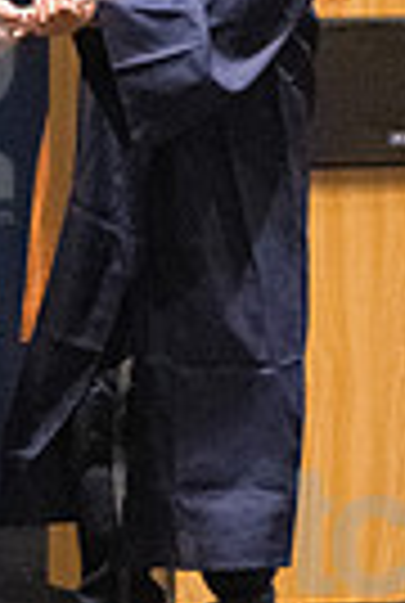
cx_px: -92
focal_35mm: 652
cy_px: 104
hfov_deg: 2.1
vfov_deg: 3.2
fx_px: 10945
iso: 8000
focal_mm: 130
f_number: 4.5
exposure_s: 1/250
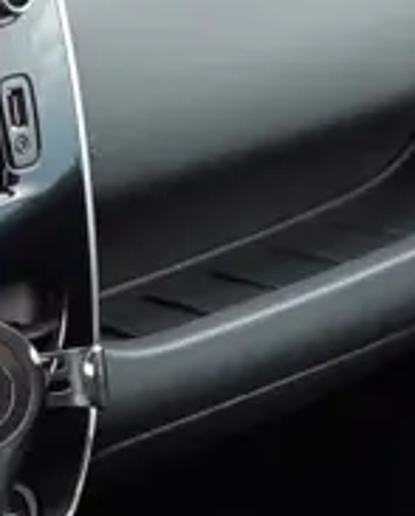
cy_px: 688
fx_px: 2818
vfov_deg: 10.2
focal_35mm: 184
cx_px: -870
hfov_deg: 7.4
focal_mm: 3.6
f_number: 1.9
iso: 40
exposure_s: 1/50
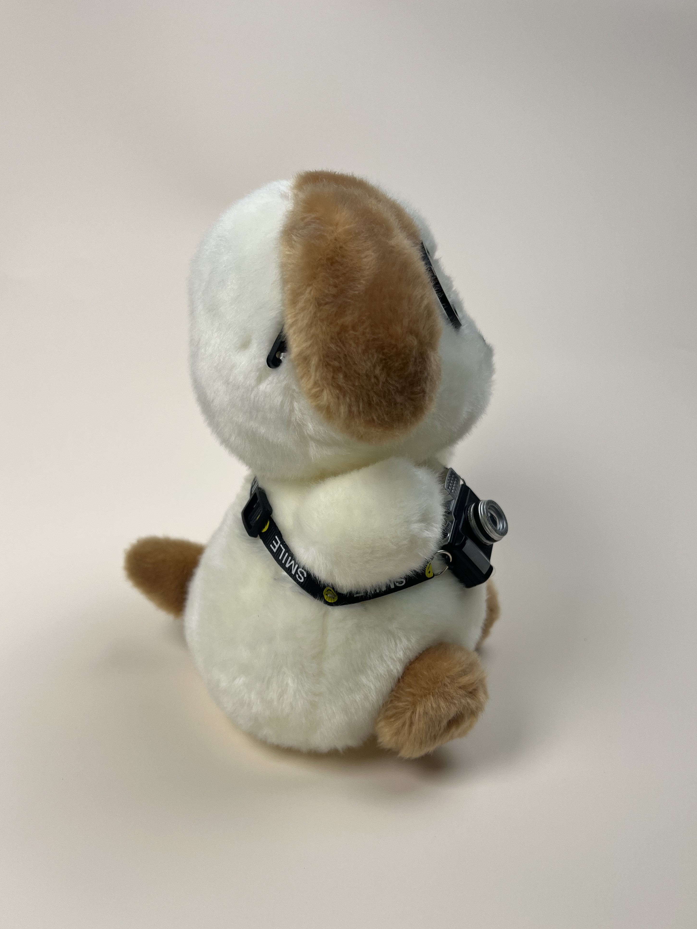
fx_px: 725
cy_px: 462
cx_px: 340
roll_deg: -0.1
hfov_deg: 51.3
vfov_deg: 65.3
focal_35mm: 27
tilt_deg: -21.0
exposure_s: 1/1019
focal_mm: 5.7
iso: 50
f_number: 1.5
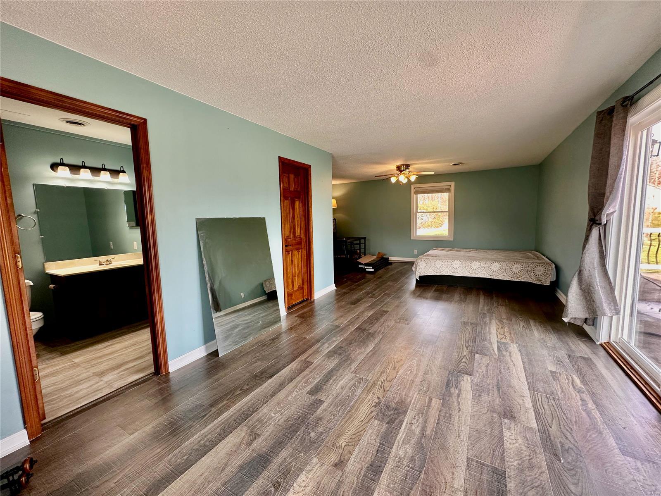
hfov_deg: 102.1
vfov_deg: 85.7
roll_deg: +1.5
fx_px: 267
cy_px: 248
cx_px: 330
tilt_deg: -6.3
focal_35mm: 14
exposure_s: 1/99
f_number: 2.2
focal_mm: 2.22
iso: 125
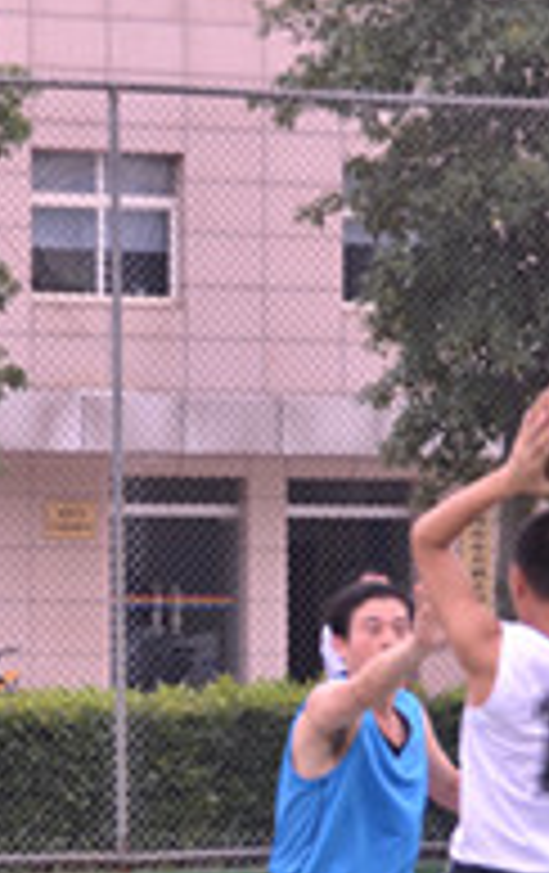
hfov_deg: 8.0
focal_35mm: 165
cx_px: -32
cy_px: 612
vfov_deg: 12.7
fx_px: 3922
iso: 100
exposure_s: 1/80
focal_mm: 35
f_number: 4.5
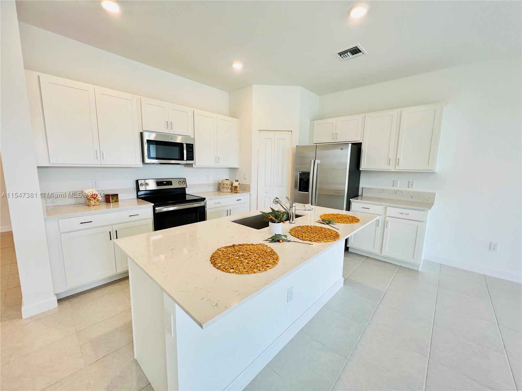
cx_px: 261
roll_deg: -1.6
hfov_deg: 106.2
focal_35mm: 13
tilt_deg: -9.2
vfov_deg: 89.9
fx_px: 196
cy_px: 196
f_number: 1.8
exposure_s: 1/120
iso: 200
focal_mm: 1.57
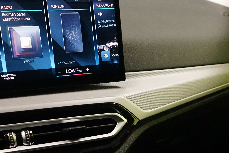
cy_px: 176
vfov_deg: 18.6
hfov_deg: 28.6
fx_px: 445
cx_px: 156
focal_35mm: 70
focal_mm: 28
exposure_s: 1/125
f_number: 3.5
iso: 6400
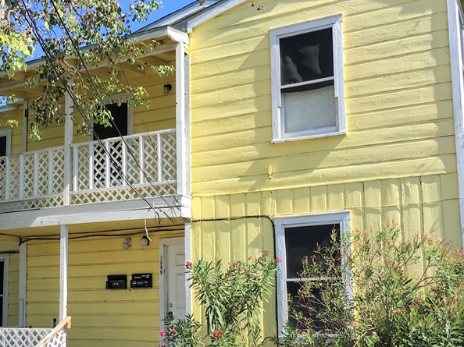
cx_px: 140
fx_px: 670
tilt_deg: +8.8
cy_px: 221
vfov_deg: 29.0
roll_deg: -0.1
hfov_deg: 37.6
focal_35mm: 50
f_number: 2.2
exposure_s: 1/1202
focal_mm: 4.15
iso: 25
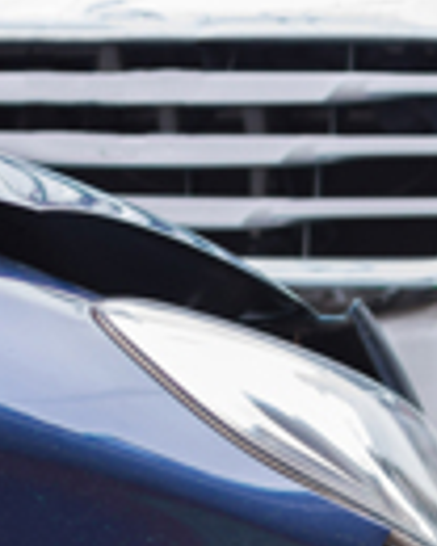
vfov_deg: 11.1
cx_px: 420
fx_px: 2775
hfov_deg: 9.0
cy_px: 582
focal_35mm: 172
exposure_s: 1/125
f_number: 2.2
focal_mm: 35
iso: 250
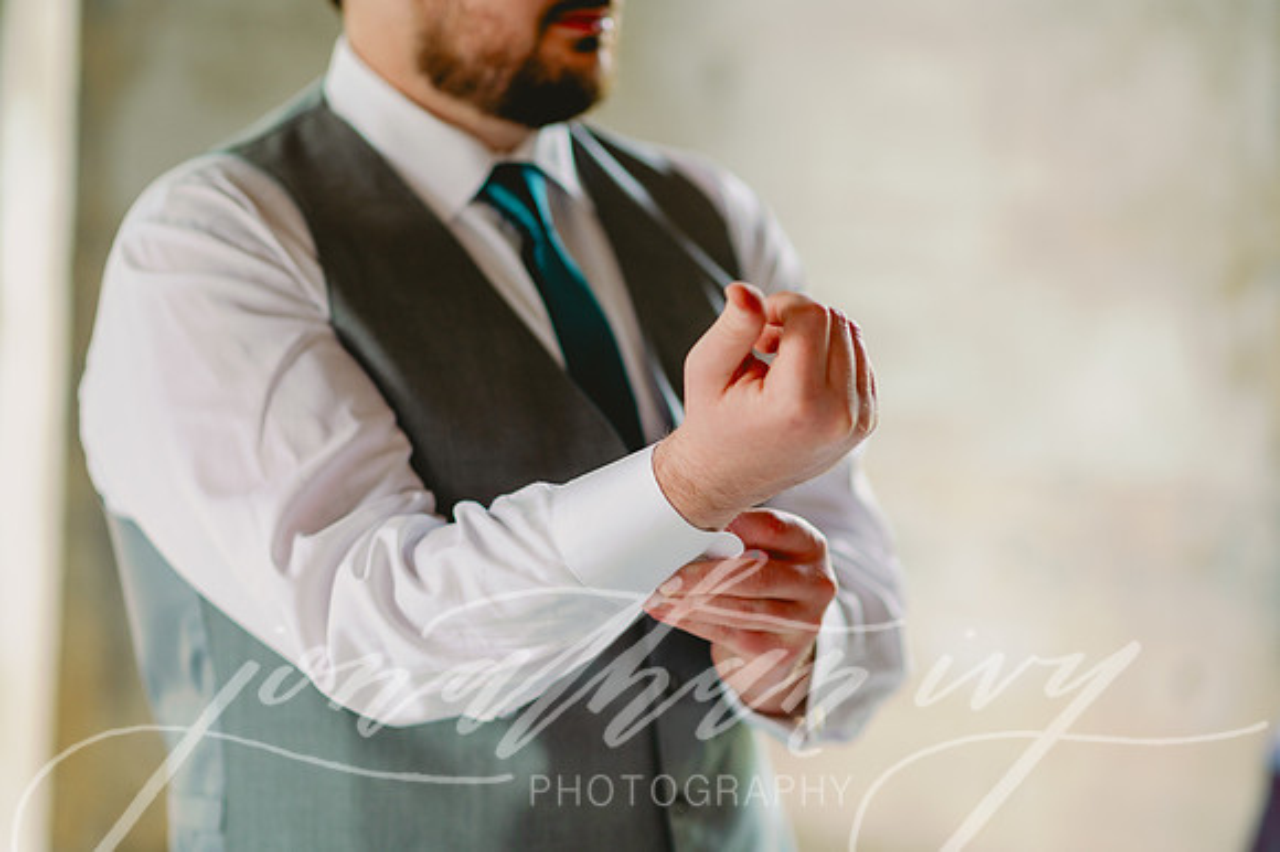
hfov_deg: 23.9
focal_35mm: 85
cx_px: 640
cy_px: 426
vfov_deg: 16.1
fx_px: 3020
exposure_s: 1/320
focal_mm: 85
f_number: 2.2
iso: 400
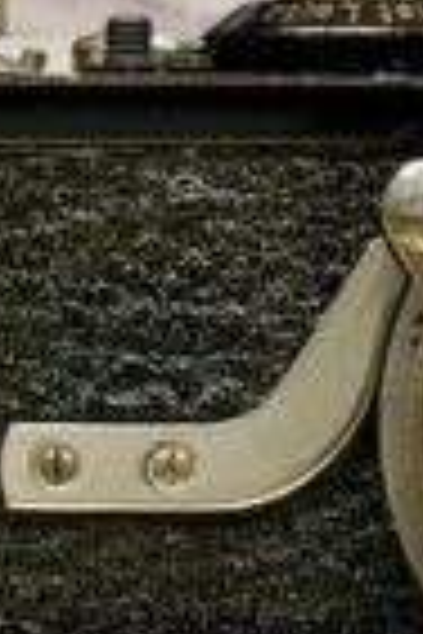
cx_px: 630
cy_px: 130
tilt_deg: +4.1
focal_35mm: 328
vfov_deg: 6.3
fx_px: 5781
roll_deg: -1.1
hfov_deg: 4.2
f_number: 1.78
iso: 64
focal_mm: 6.76
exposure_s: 1/103
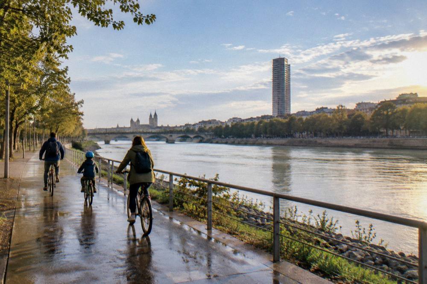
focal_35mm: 35
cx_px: 214
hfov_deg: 54.5
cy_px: 142
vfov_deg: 37.8
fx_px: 415
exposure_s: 1/400
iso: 320
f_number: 10
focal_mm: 35
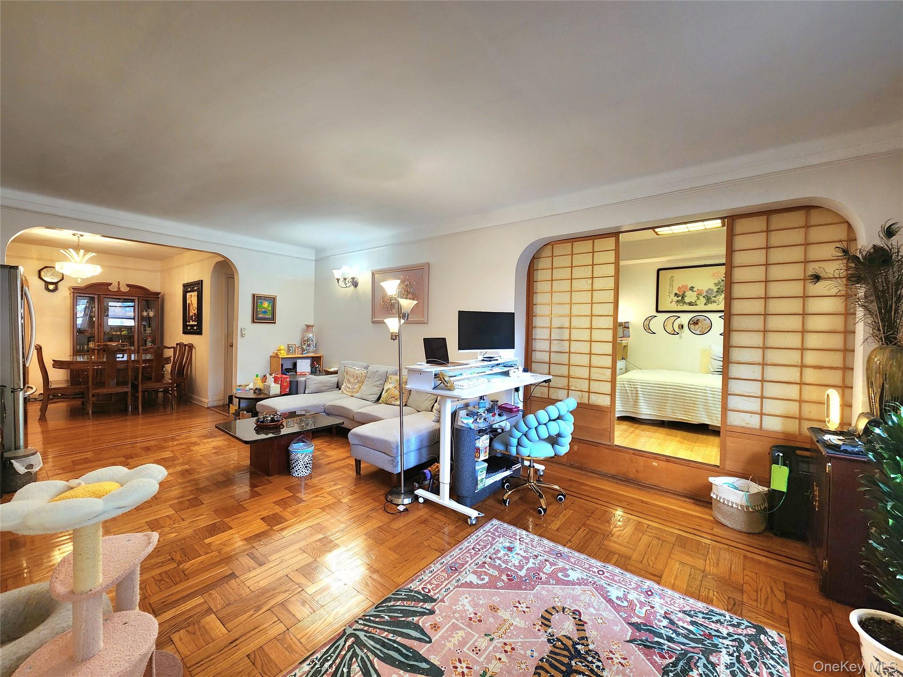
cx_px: 452
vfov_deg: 89.9
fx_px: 339
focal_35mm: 13
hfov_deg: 106.2
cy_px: 338
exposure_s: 1/60.2
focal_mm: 2.2
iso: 200
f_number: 2.2
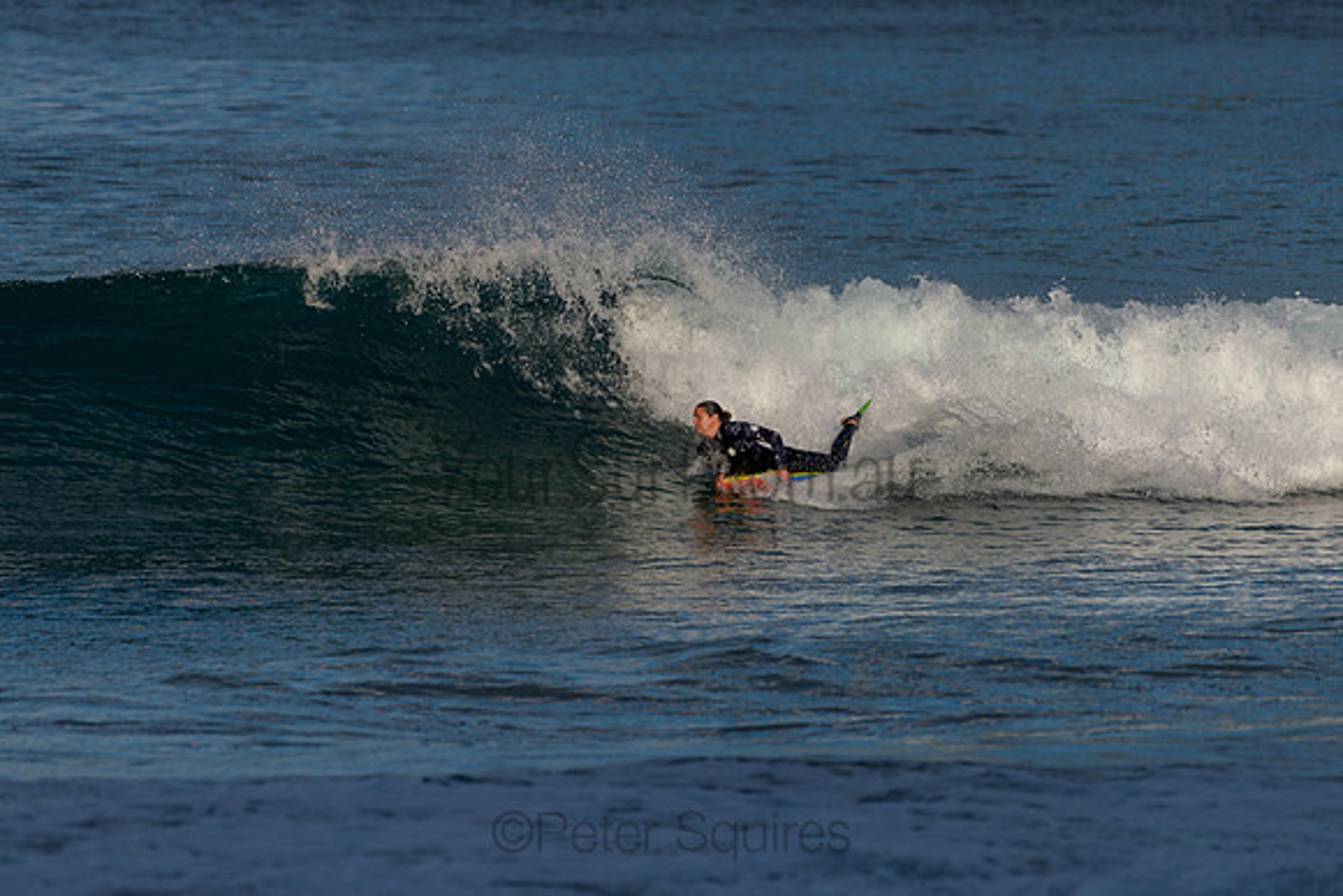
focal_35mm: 613
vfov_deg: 2.2
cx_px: 690
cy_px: 436
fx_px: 22883
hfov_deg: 3.4
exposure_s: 1/2000
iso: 110
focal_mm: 500
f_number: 5.6
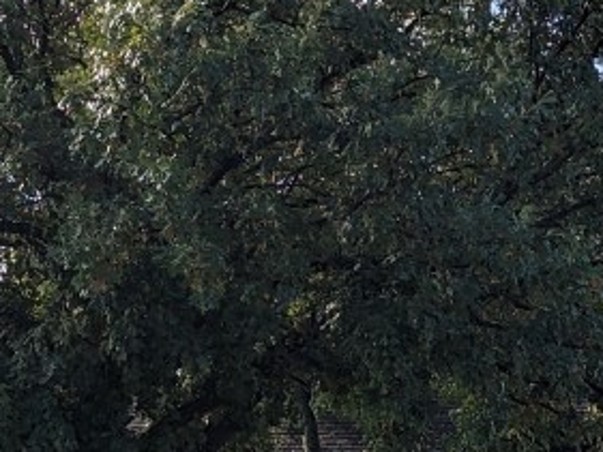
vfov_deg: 8.4
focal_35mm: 175
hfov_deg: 10.9
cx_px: 886
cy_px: 525
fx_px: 3050
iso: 47
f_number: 1.85
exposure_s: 1/1027
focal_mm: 6.81
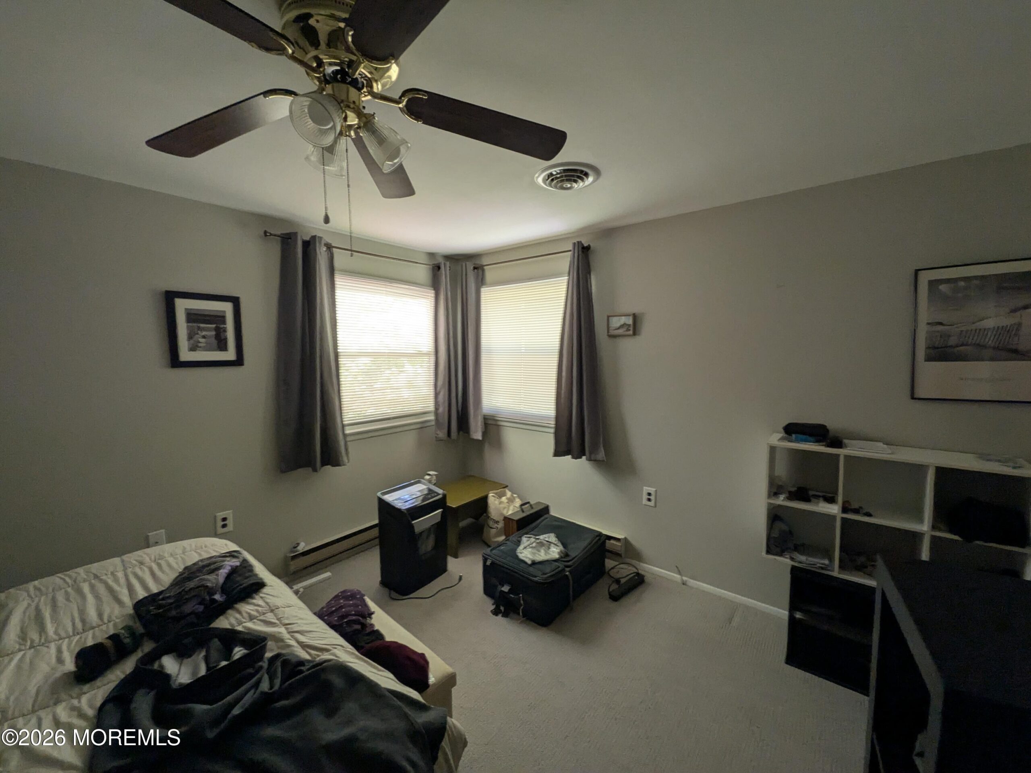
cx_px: 516
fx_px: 417
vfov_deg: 85.7
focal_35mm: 14
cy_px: 386
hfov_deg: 102.1
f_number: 2.2
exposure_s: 1/39.9
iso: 153
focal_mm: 1.85
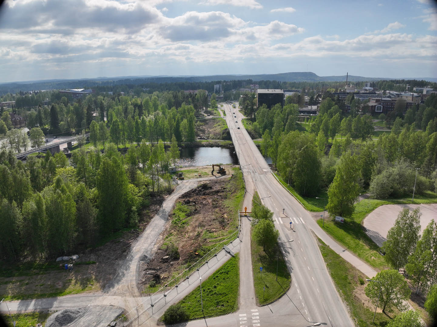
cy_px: 164
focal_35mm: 24
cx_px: 218
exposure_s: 1/2000
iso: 200
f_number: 4.4
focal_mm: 12.29
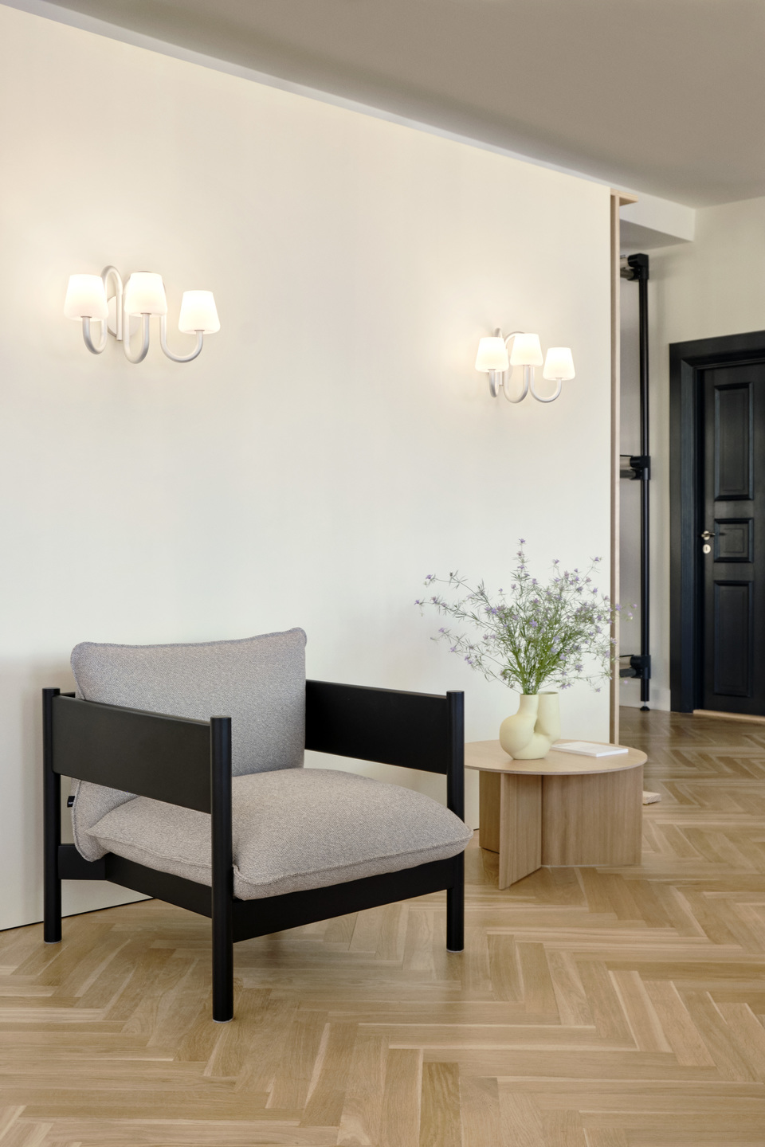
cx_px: 382
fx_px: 1211
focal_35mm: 38
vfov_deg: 50.7
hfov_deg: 35.1
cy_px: 574
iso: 400
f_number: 8
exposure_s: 1/15
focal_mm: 25.4
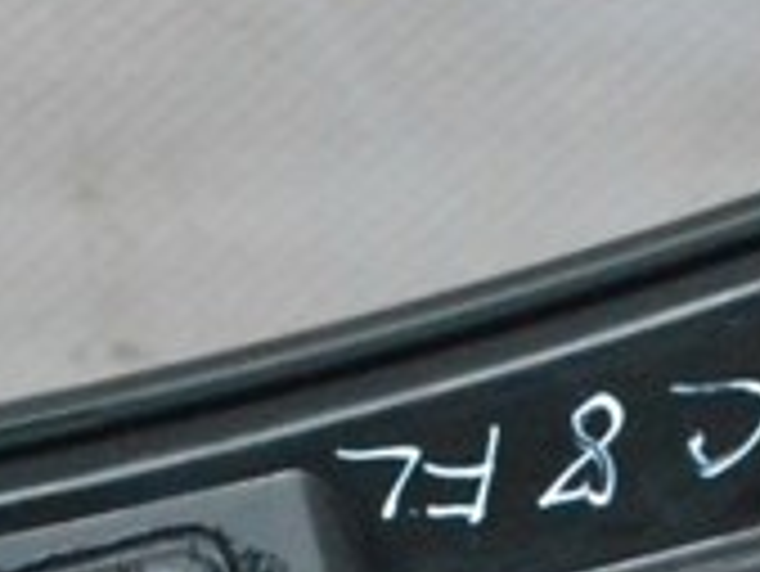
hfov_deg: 6.6
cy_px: 536
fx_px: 6609
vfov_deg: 4.9
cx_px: 607
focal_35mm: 301
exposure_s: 1/125
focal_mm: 55
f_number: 9
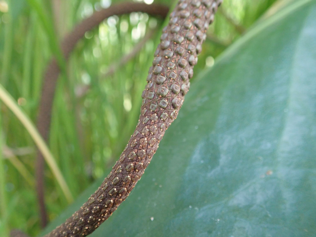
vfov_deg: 46.8
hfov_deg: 60.0
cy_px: 118
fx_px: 274
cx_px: 158
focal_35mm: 30
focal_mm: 5.5
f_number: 2.3
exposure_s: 1/125
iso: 640
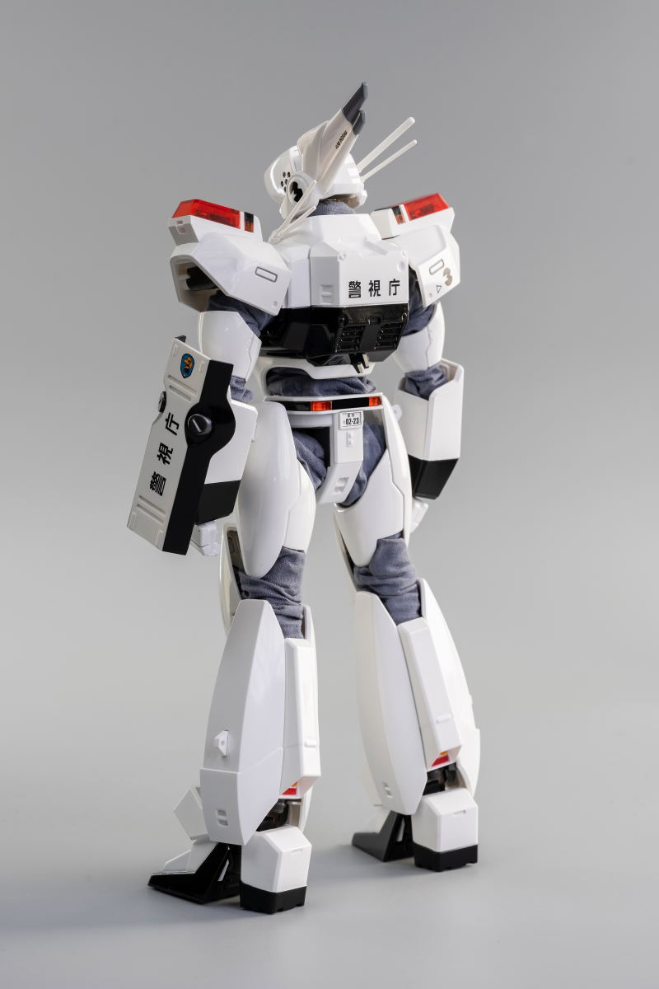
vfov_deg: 22.6
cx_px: 330
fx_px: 2471
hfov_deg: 15.2
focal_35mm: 90
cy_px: 494
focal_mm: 90
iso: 160
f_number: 13
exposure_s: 1/3
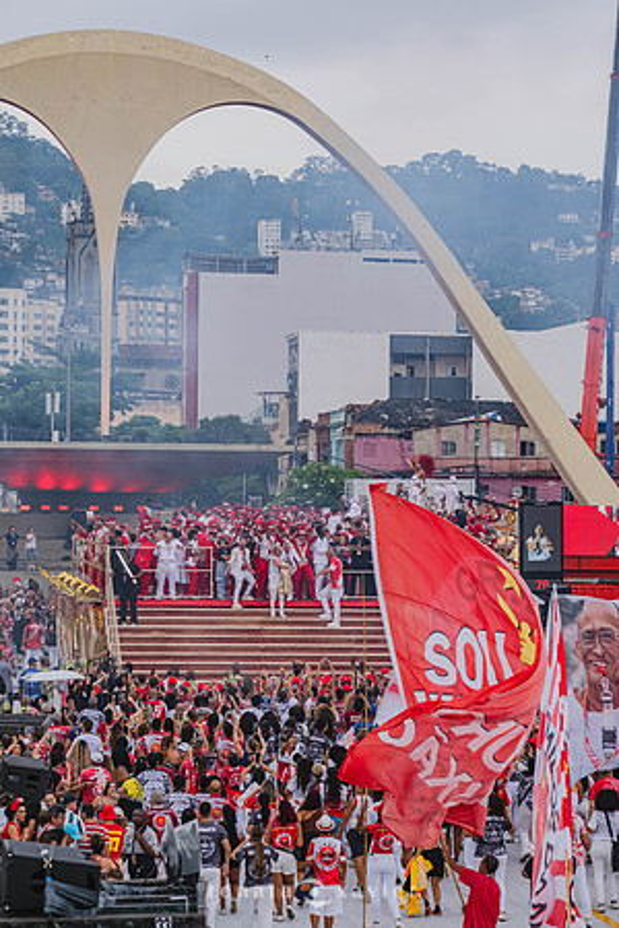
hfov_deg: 13.6
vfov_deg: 20.2
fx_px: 2605
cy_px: 464
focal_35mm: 101
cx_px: 310
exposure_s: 1/1600
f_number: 4.5
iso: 640
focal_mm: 67.1
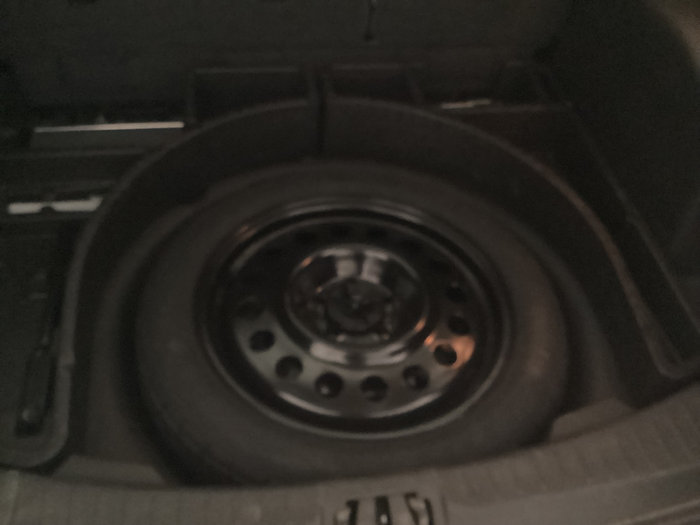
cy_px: 262
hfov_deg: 58.4
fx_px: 627
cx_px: 350
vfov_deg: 45.4
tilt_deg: -48.4
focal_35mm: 31
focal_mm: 3.3
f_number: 2.4
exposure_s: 1/15
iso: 800
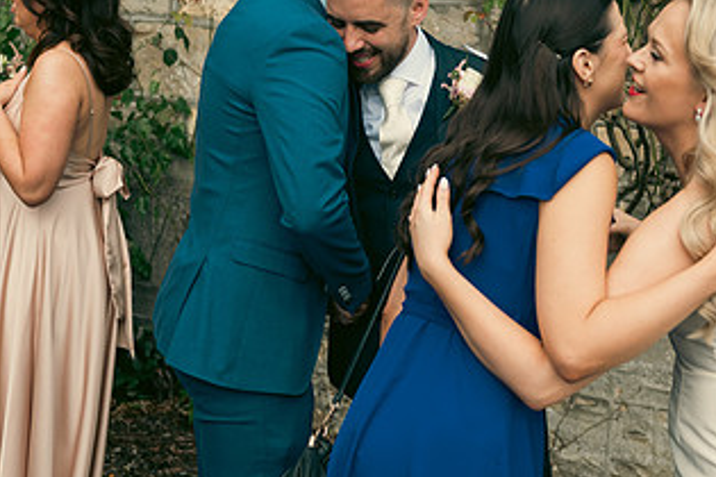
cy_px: 124
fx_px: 1611
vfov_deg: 16.8
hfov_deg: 25.0
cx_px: 452
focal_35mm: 81
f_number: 3.5
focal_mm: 44
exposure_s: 1/1000
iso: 100
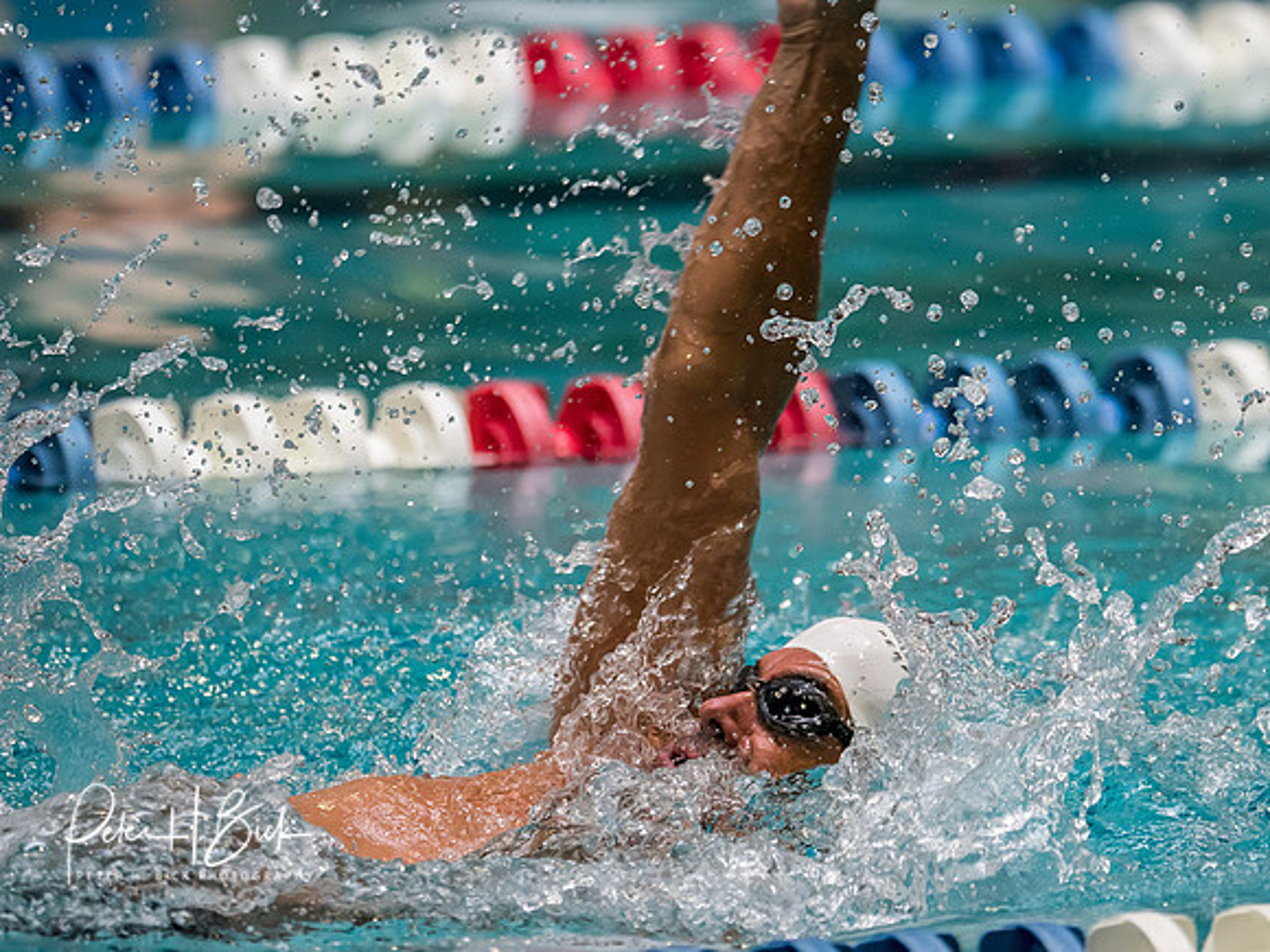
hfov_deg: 4.2
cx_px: 755
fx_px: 17502
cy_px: 566
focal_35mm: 477
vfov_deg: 3.1
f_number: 2.8
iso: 1600
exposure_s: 1/1000
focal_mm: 200
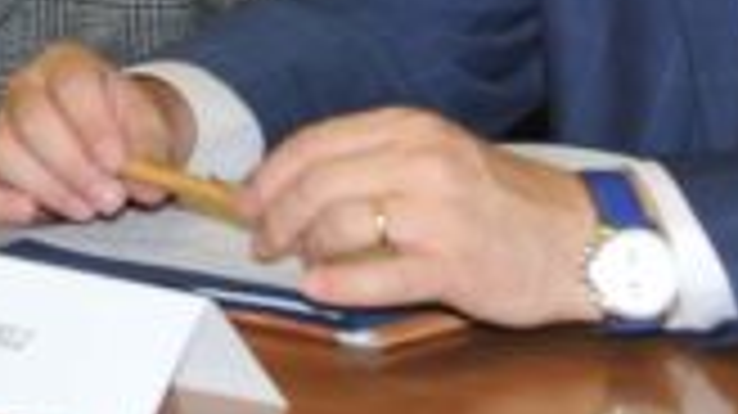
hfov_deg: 6.9
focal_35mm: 301
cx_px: -783
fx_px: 5886
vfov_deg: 4.0
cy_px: -592
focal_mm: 46
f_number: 5
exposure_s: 1/125
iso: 800
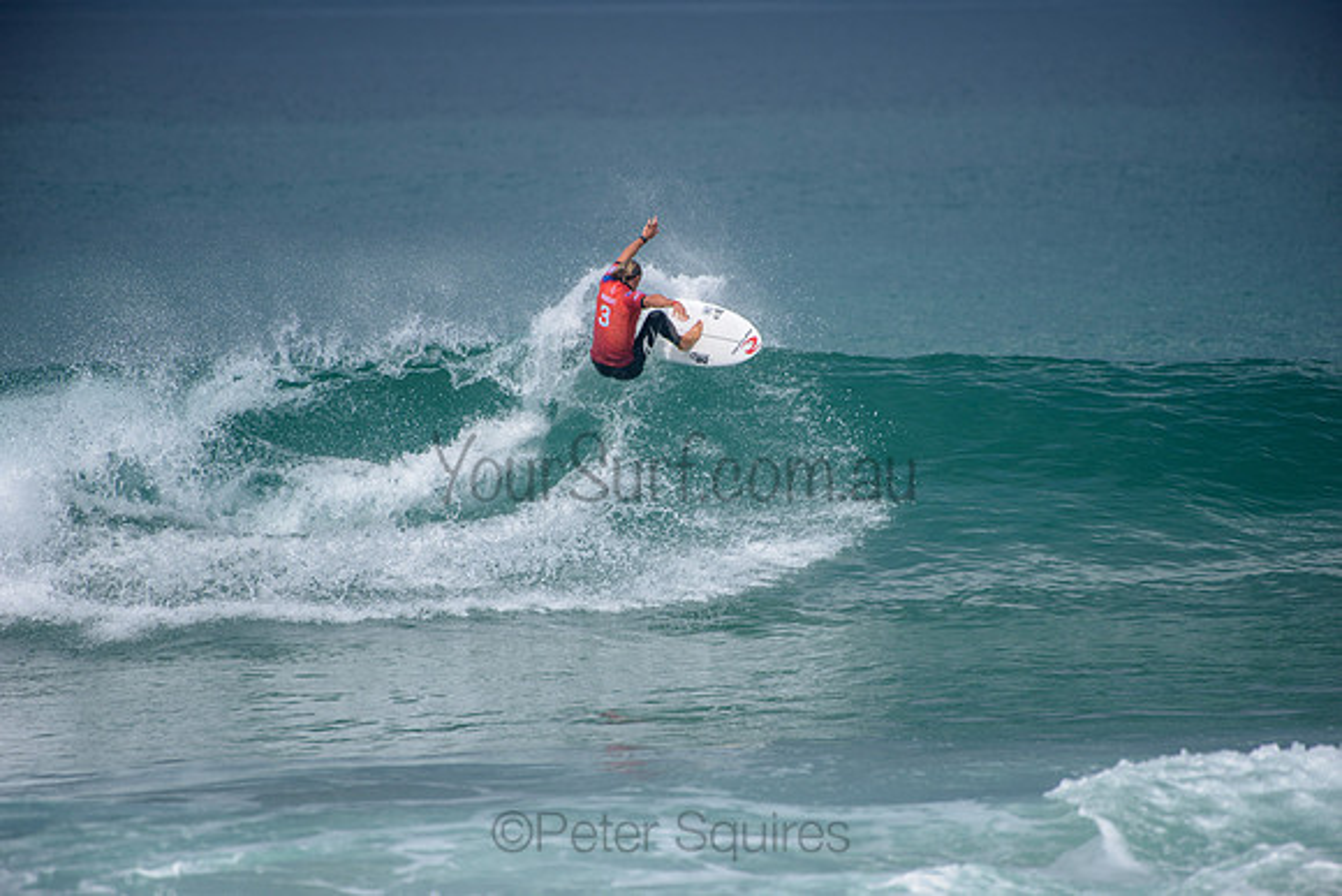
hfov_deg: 4.1
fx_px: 18642
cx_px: 671
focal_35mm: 500
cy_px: 448
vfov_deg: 2.8
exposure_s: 1/2000
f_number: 5.6
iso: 200
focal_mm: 500
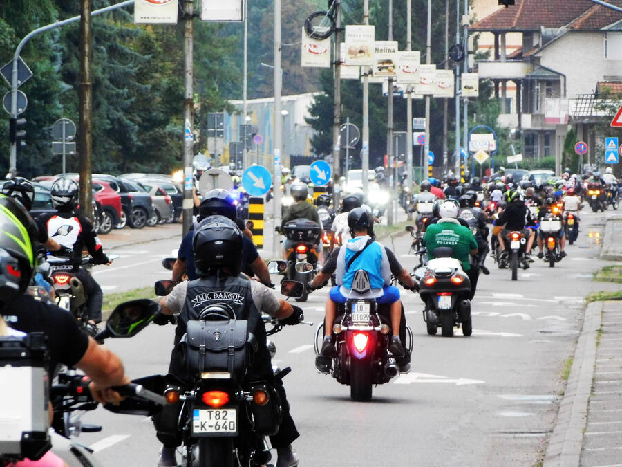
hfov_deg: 3.9
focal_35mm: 514
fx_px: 9236
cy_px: 234
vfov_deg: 2.9
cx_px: 311
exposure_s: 1/80
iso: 800
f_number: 6
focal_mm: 91.2
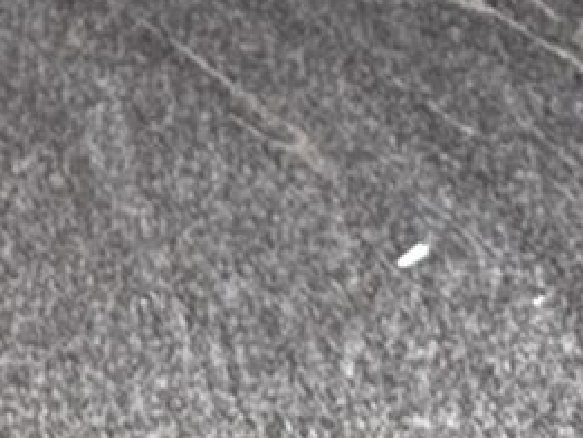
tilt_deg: -42.4
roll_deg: -1.0
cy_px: -1050
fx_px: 3168
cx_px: -375
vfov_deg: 6.8
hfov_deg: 10.1
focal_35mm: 188
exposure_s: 1/180
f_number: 1.78
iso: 64
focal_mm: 6.86
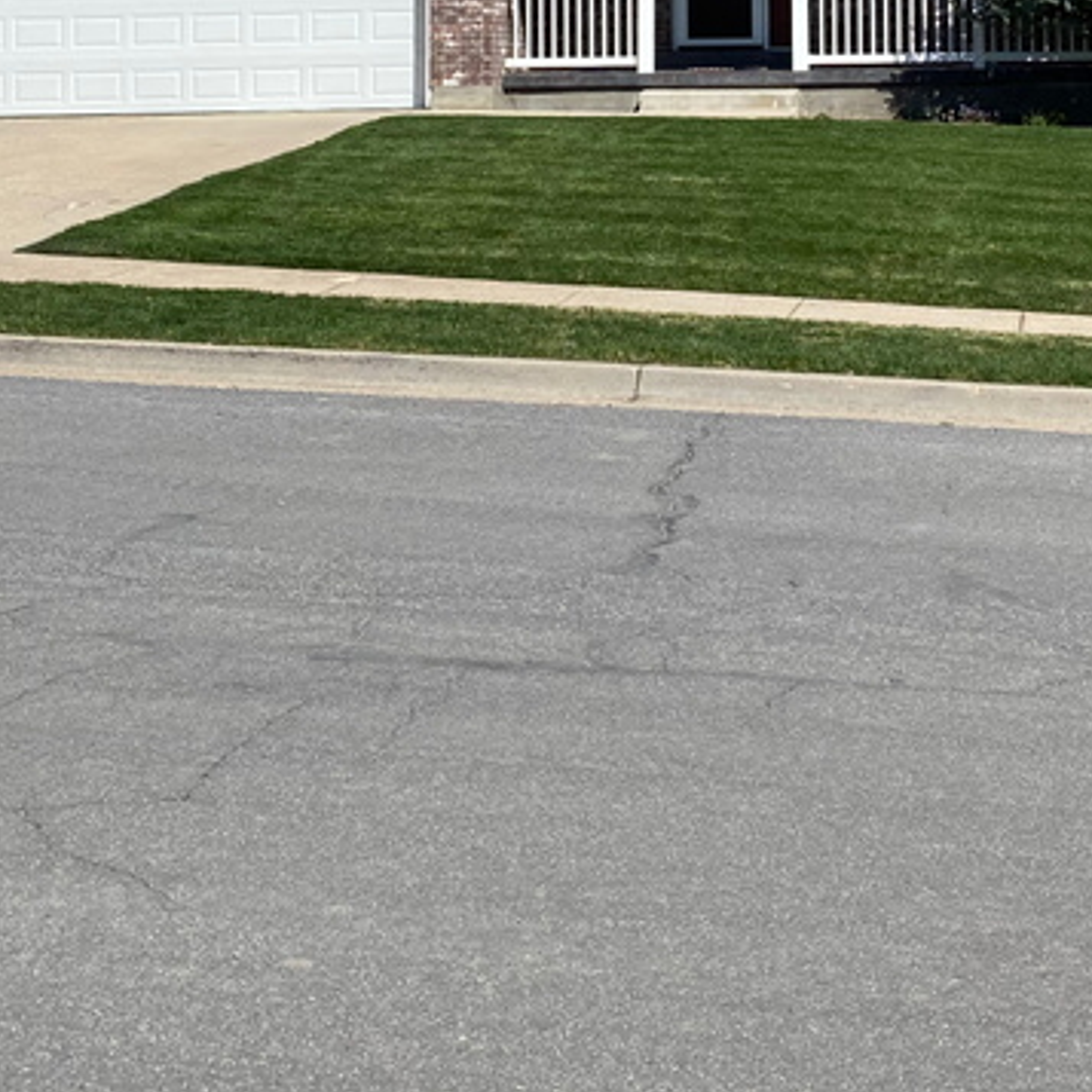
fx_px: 2356
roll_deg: +0.0
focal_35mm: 66
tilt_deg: +4.0
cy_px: -80
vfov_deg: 24.5
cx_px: 795
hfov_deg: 25.8
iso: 32
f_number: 1.8
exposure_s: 1/3497
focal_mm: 4.25
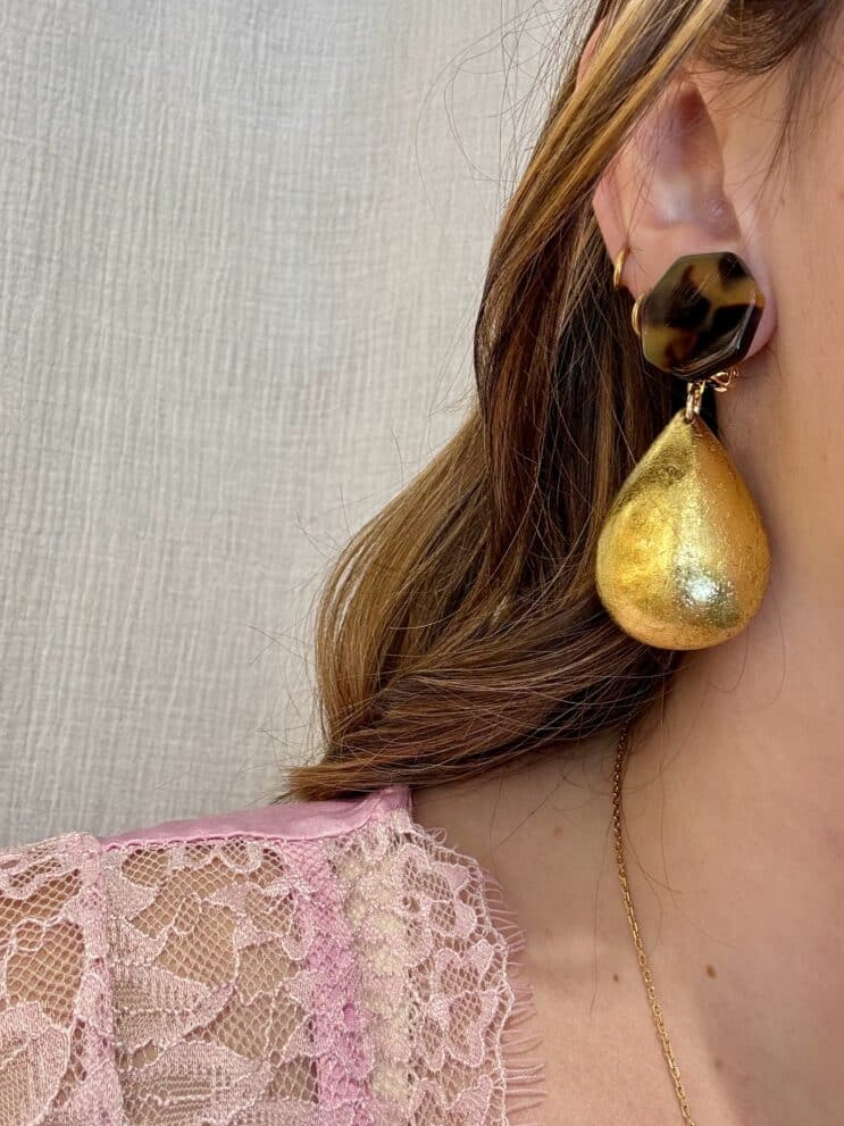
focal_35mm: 31
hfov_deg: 45.4
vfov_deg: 58.4
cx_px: 427
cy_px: 573
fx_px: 1008
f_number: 1.9
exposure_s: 1/50
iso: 64
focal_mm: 2.69
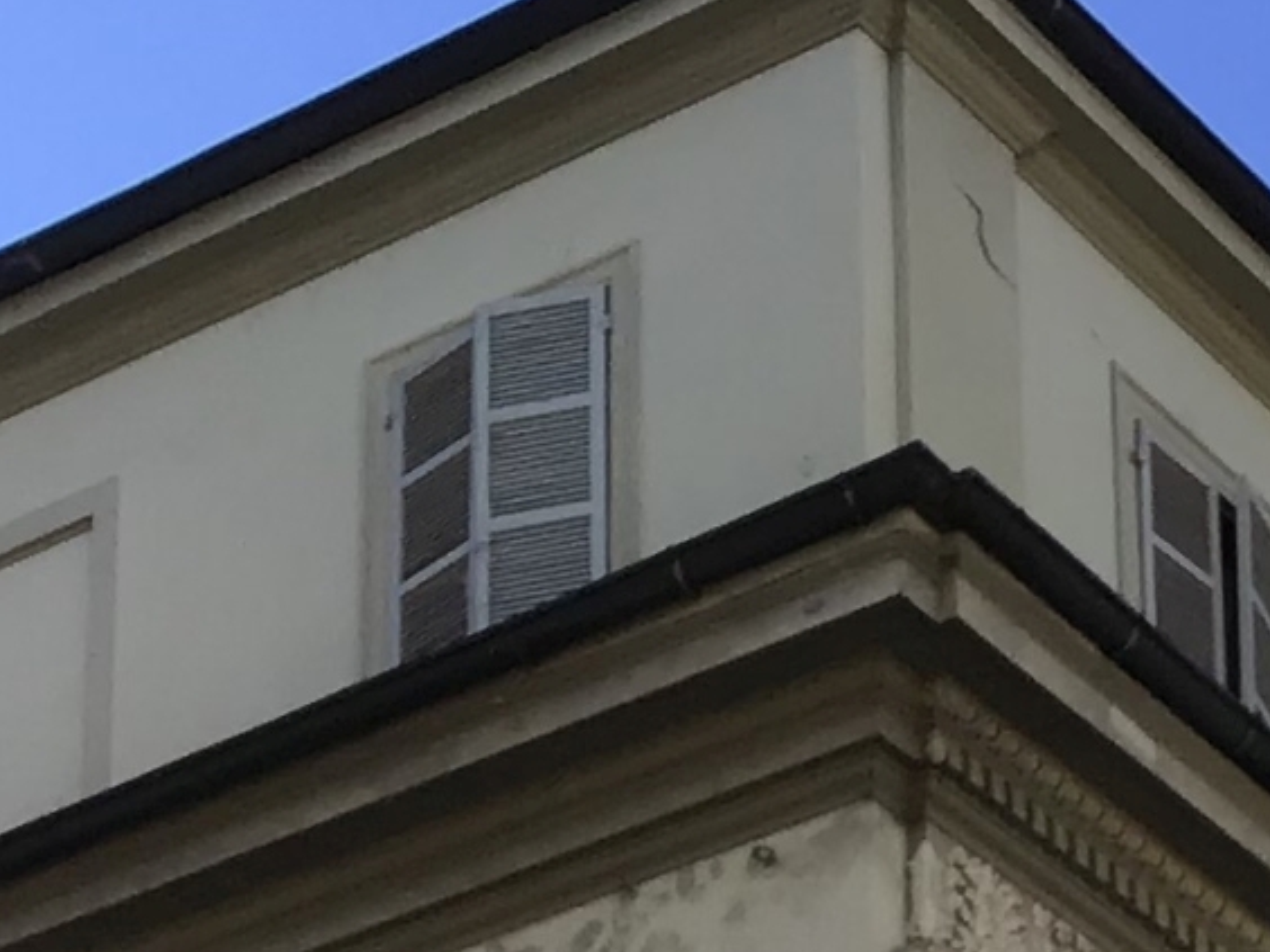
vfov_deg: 9.0
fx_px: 5650
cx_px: 1126
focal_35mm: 154
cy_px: 2048
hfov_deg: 12.7
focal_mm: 3.3
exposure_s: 1/604
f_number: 2.4
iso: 25
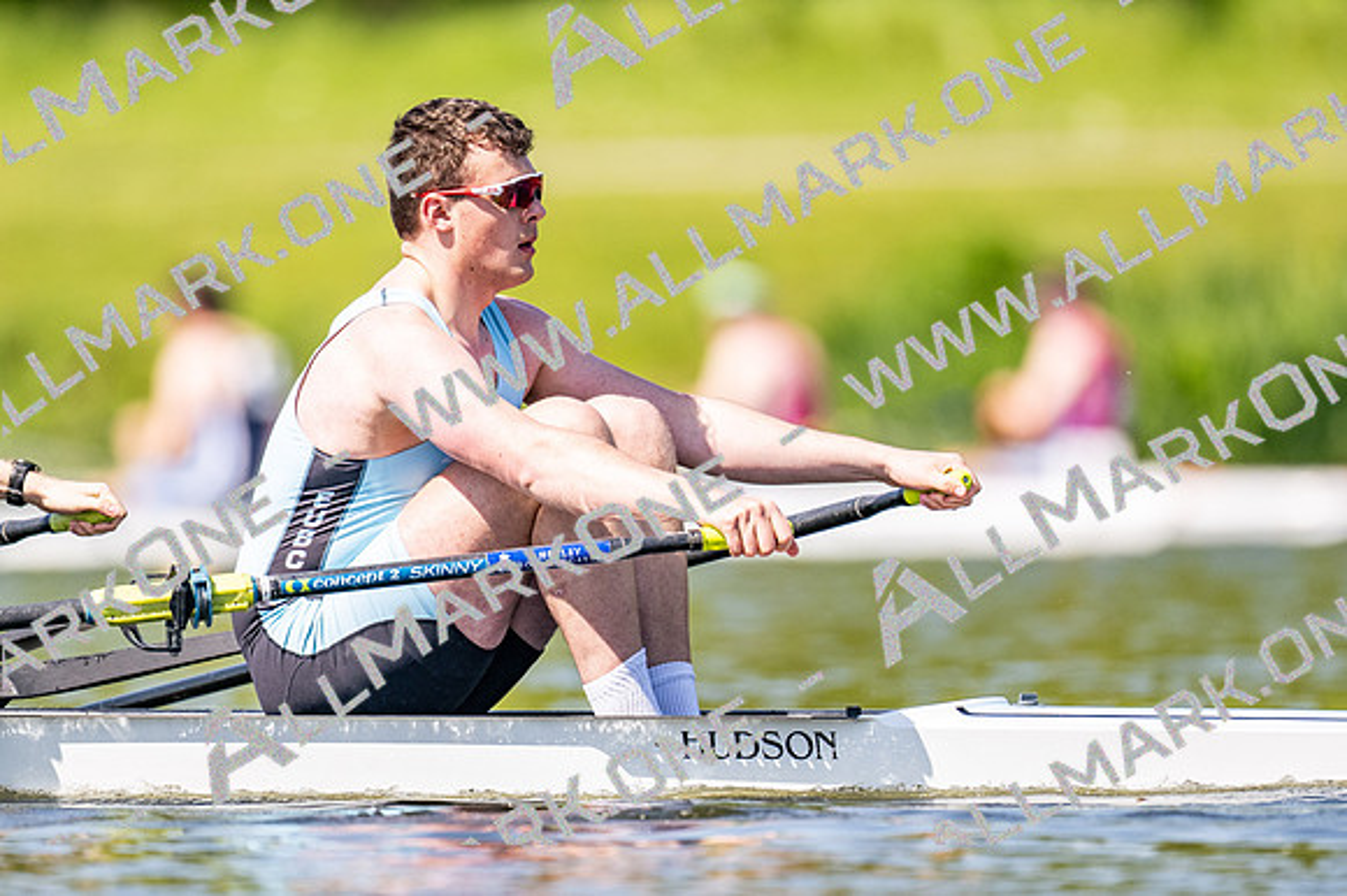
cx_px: 674
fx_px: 33655
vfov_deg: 1.5
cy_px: 448
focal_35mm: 900
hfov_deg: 2.3
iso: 360
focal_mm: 600
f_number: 4
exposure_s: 1/2500
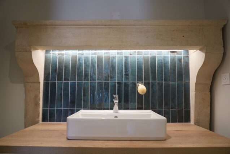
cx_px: 115
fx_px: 153
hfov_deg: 73.7
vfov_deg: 53.2
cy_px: 77
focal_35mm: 24
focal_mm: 24
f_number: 4
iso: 320
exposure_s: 1/30
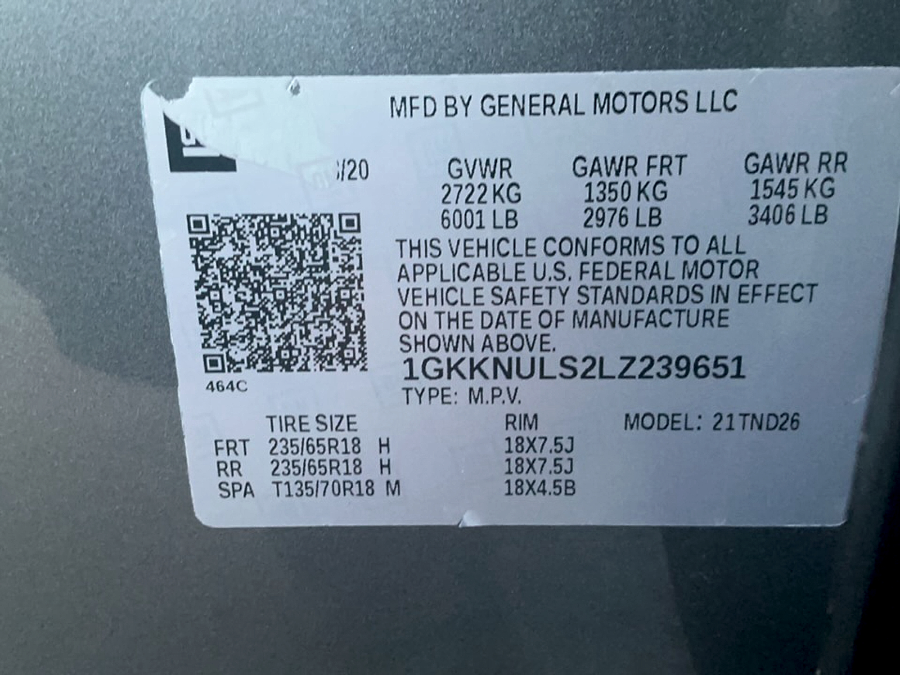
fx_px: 780
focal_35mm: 30
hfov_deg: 60.0
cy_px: 338
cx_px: 450
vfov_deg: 46.8
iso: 250
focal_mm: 3
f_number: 1.8
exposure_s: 1/60
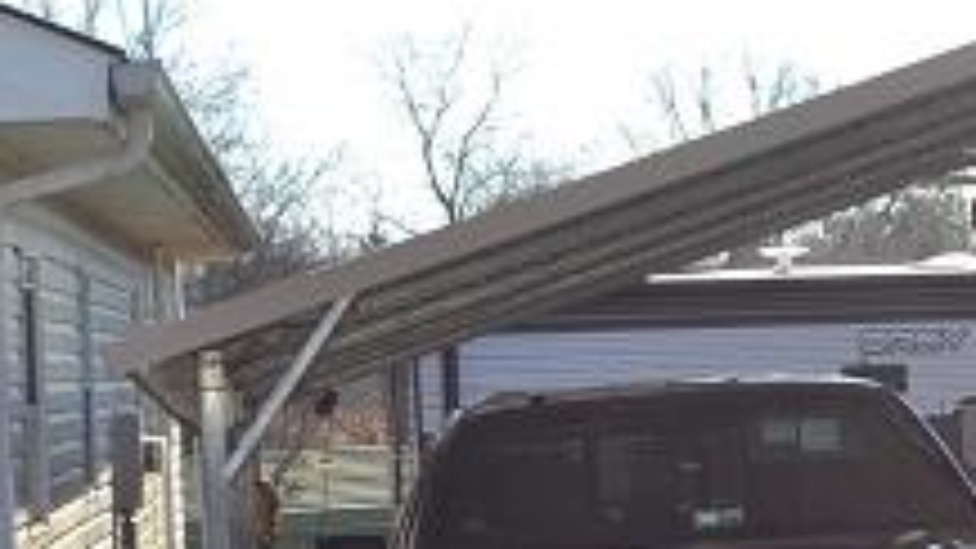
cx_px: 1394
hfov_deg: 12.8
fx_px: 4140
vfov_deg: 7.6
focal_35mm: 160
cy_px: 349
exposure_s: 1/200
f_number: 7.1
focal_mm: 32
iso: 100
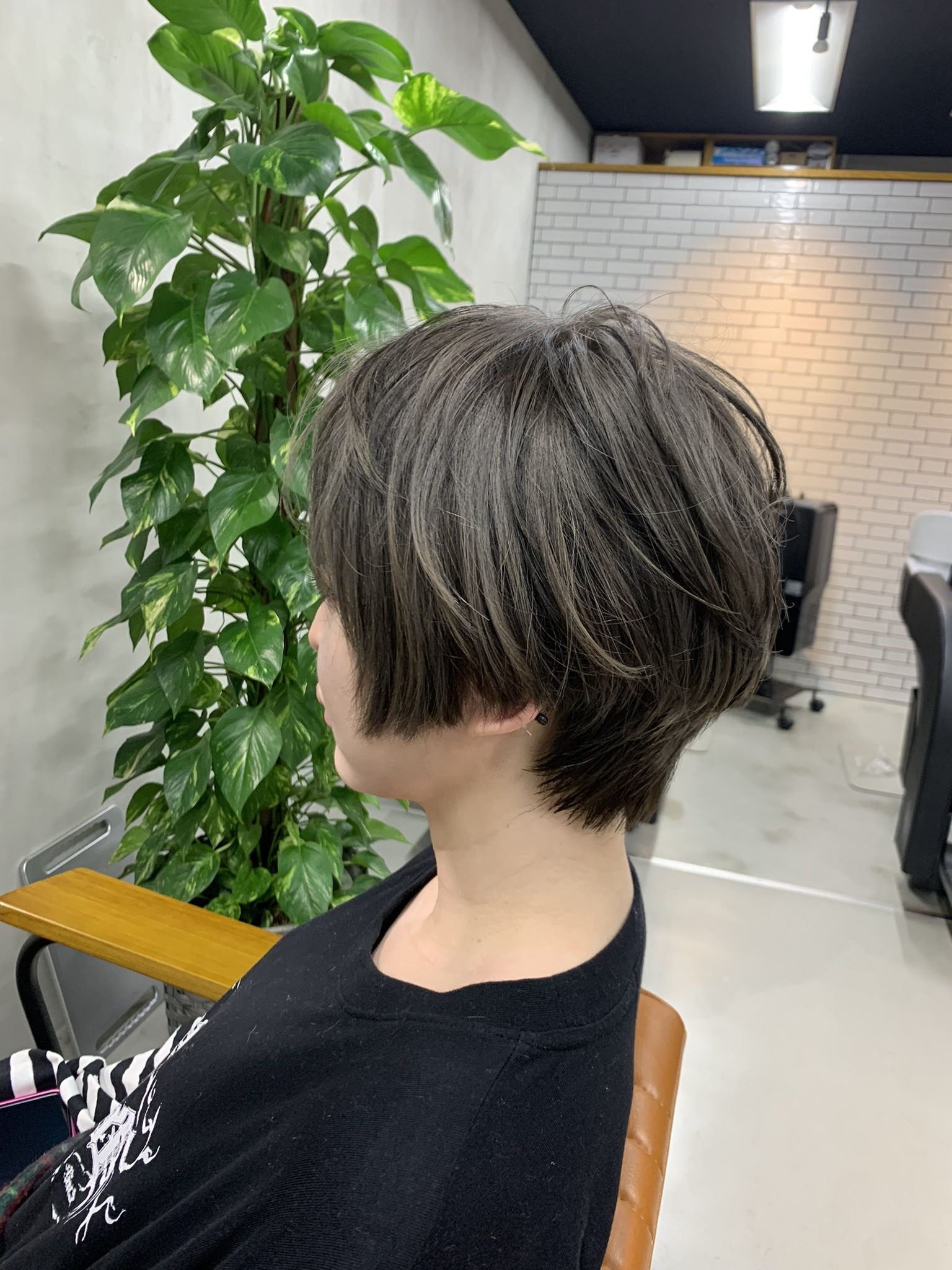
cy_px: 635
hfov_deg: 53.1
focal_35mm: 26
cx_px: 476
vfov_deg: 67.3
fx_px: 953
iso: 100
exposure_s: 1/66
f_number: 1.8
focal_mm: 4.25
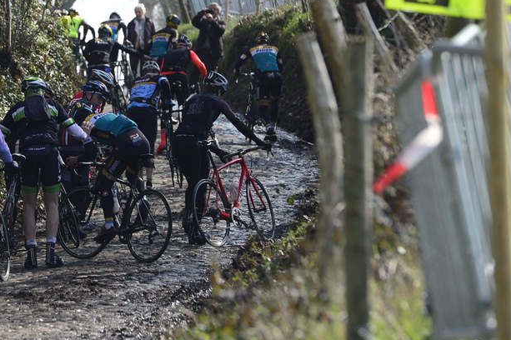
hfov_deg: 5.5
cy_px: 128
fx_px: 5277
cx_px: 112
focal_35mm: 372
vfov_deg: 3.7
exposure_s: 1/1000
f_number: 5
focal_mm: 190
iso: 500
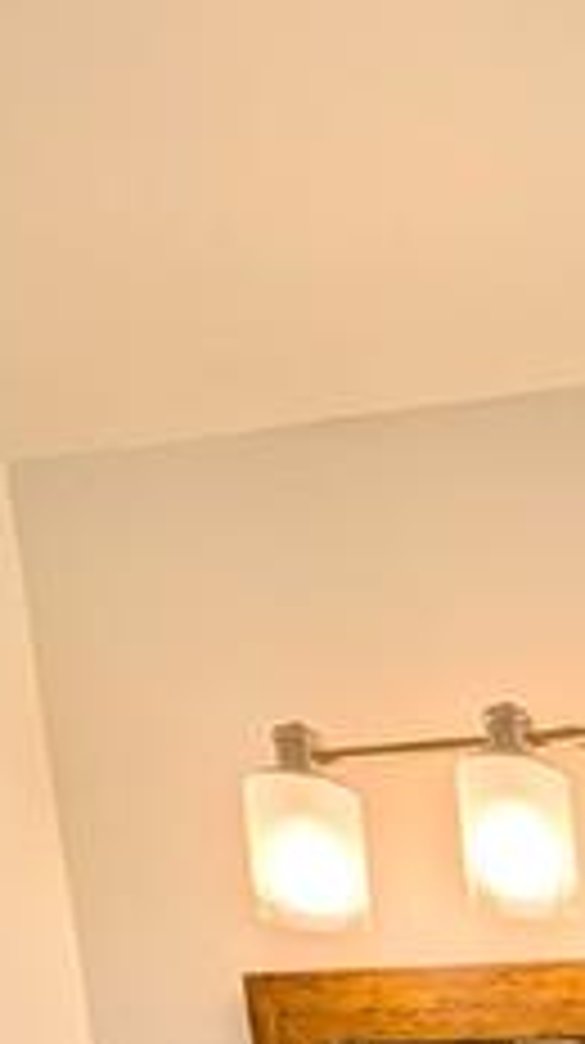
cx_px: 1179
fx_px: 1300
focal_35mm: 47
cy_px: 1580
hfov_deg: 17.6
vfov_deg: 28.2
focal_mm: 1.95
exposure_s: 1/120
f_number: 2.2
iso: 52
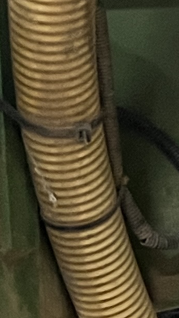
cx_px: 610
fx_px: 1571
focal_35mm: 186
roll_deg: +3.1
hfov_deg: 5.9
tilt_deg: -2.0
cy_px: 276
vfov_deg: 11.5
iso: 500
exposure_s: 1/40
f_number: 1.6
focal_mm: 5.1
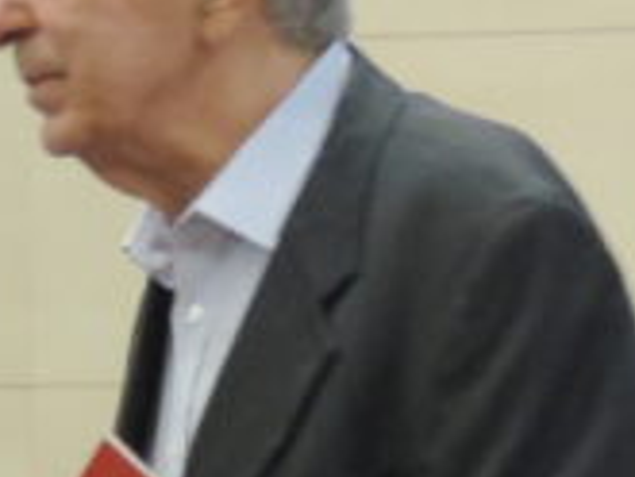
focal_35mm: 341
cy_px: 1012
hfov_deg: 5.7
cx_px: -412
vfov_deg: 4.3
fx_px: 6260
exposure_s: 1/15
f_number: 3.7
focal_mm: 9.8
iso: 500
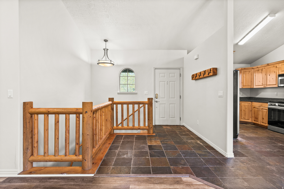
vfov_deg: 67.3
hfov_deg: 90.0
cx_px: 142
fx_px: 142
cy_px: 94
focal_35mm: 18
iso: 500
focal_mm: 18
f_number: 7.1
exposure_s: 1/8
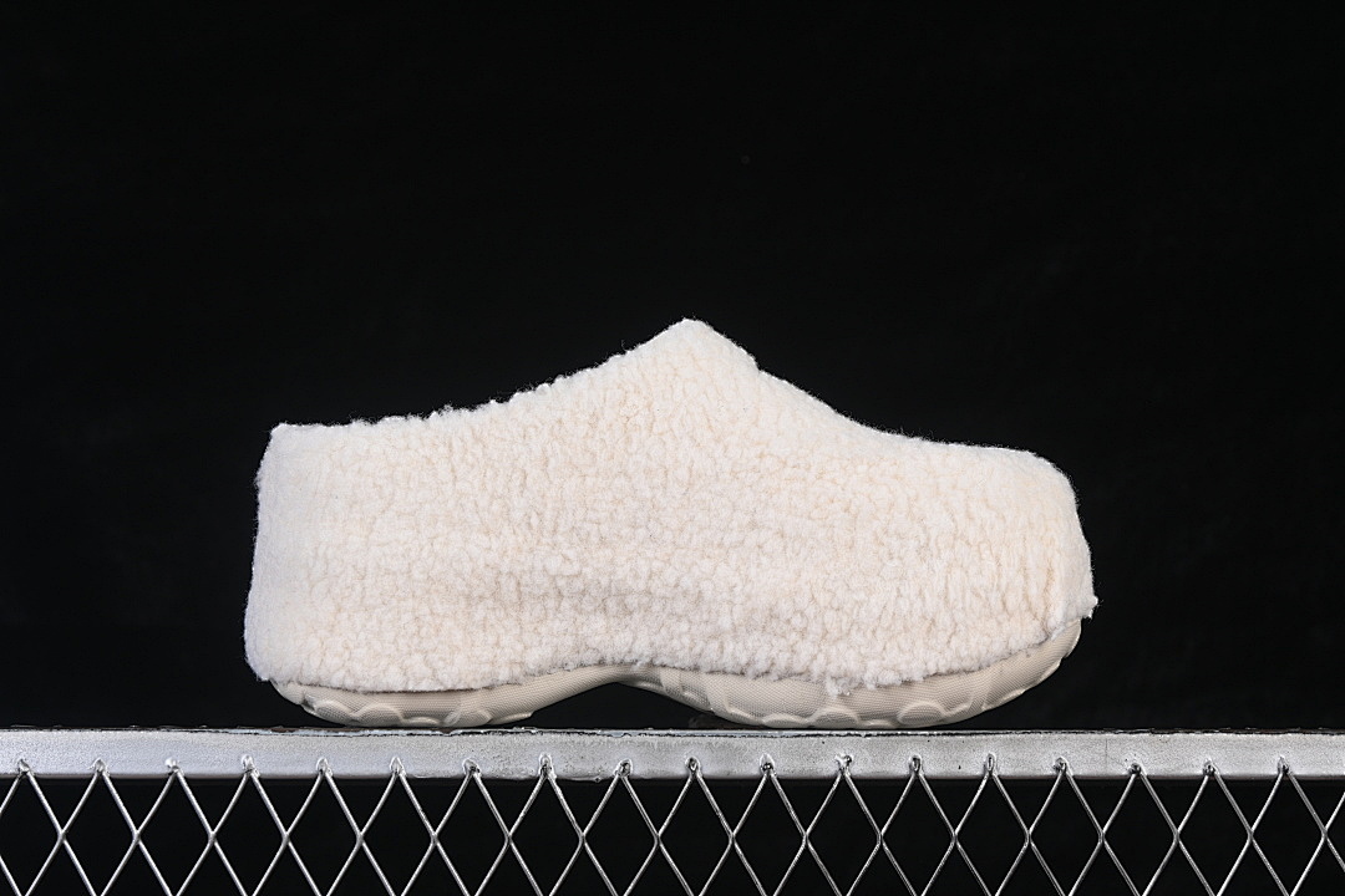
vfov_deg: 18.2
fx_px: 2802
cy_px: 448
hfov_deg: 27.0
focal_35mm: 75
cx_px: 672
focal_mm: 50
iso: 160
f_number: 8
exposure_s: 1/80
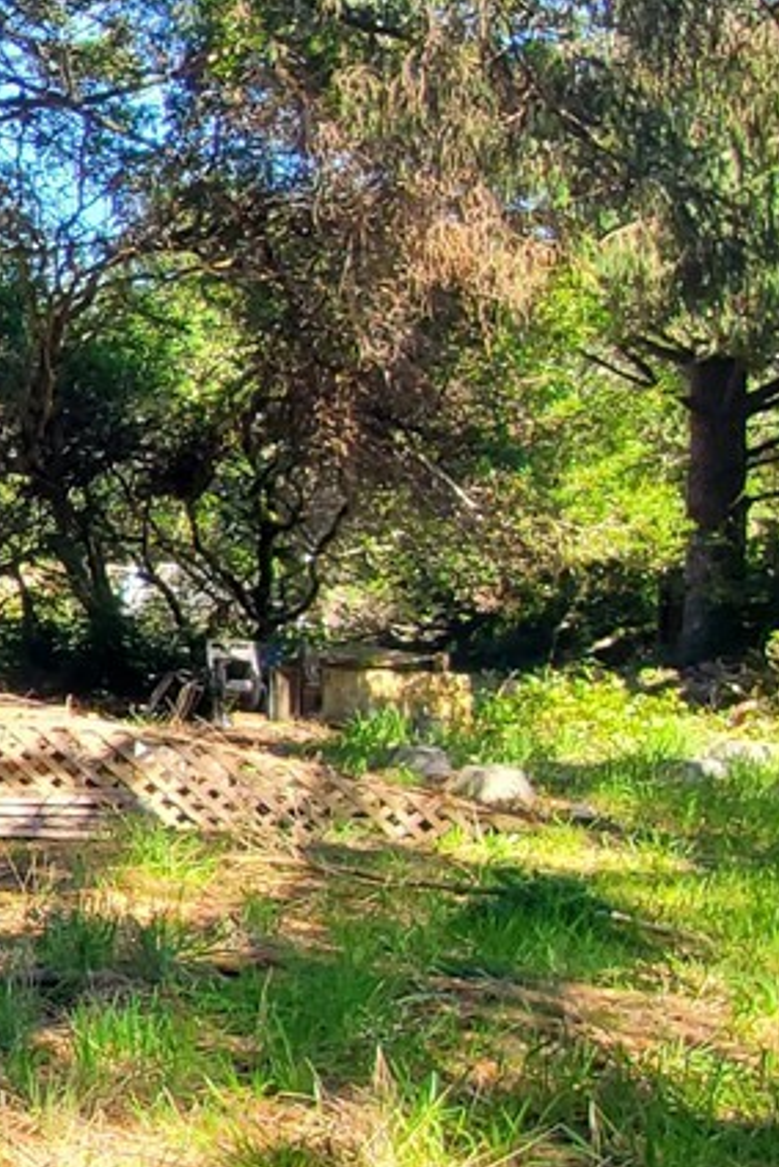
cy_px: 534
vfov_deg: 38.8
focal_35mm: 51
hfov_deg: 17.1
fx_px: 1654
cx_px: -878
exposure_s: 1/121
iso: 50
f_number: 2.2
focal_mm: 1.8
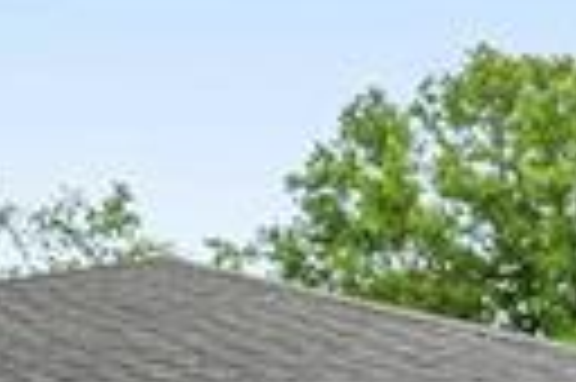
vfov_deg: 11.5
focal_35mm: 112
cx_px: 554
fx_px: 1790
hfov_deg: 17.9
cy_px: 652
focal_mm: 14
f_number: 7.1
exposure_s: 1/640
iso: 400
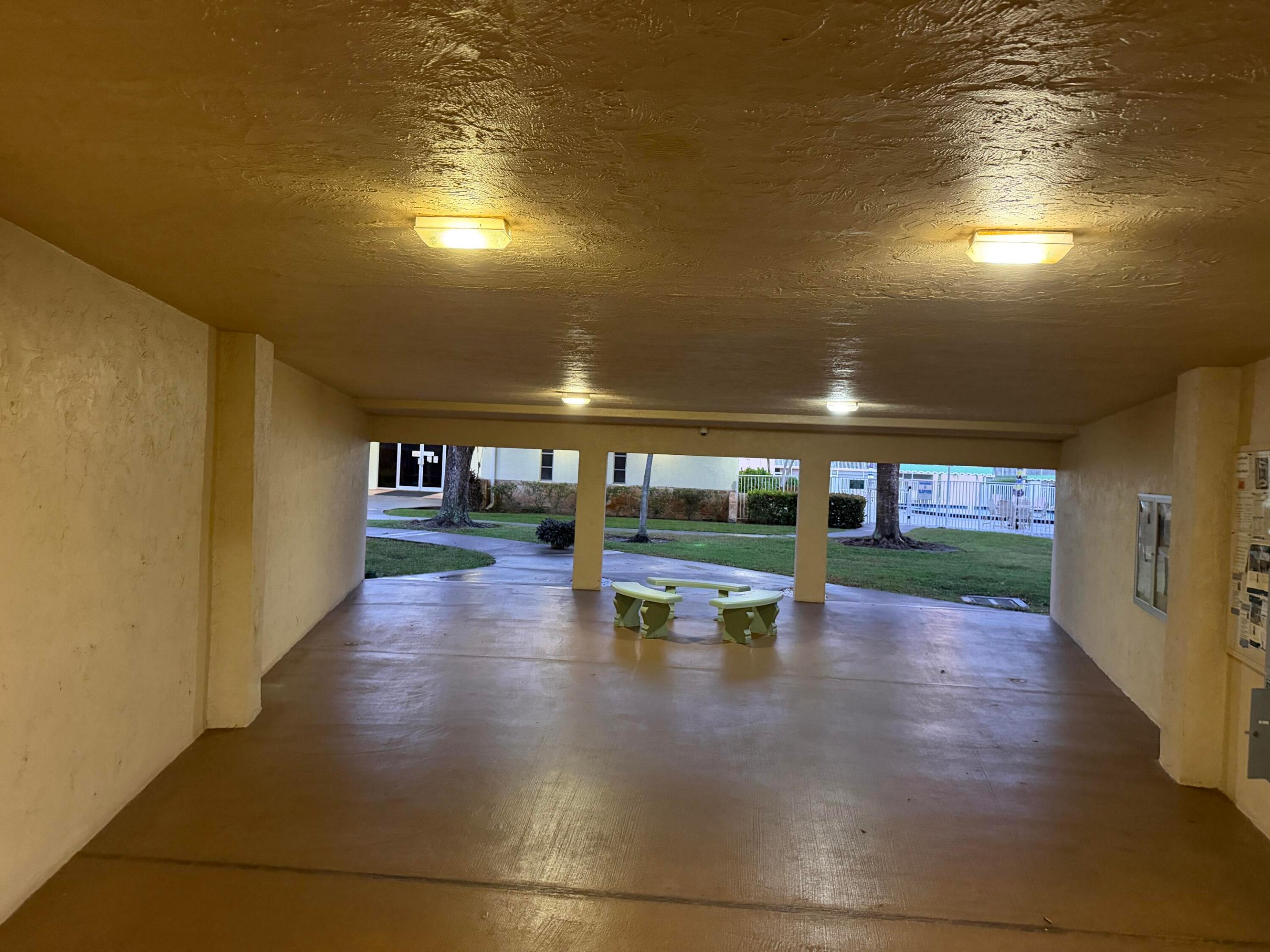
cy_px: 476
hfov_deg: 71.6
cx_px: 635
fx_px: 881
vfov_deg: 56.8
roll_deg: -1.0
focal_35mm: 24
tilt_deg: -0.1
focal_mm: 6.76
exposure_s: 1/30
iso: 800
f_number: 1.78
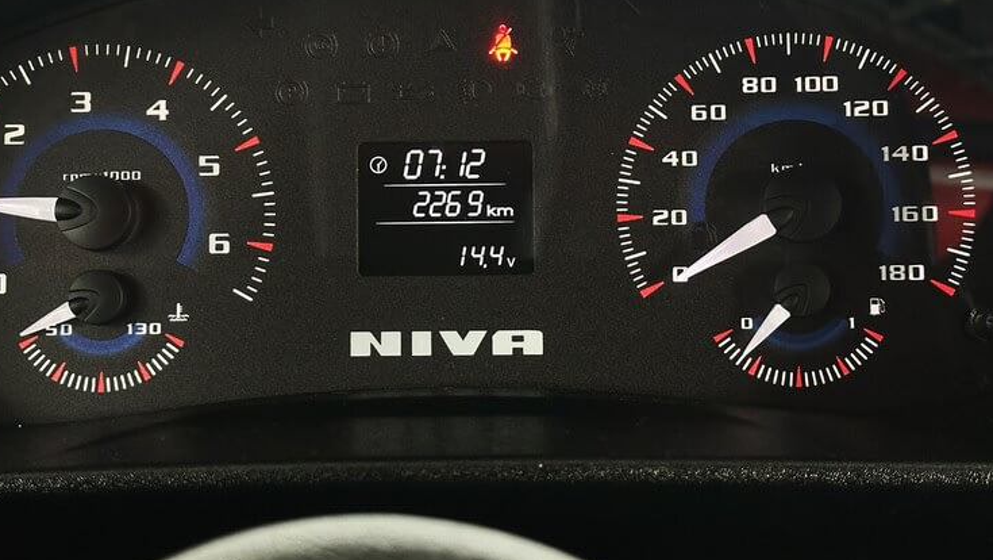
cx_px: 416
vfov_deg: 18.8
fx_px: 1686
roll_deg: +0.5
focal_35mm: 64
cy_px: 202
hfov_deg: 32.8
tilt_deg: -17.0
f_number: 1.78
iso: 320
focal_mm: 6.86
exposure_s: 1/33
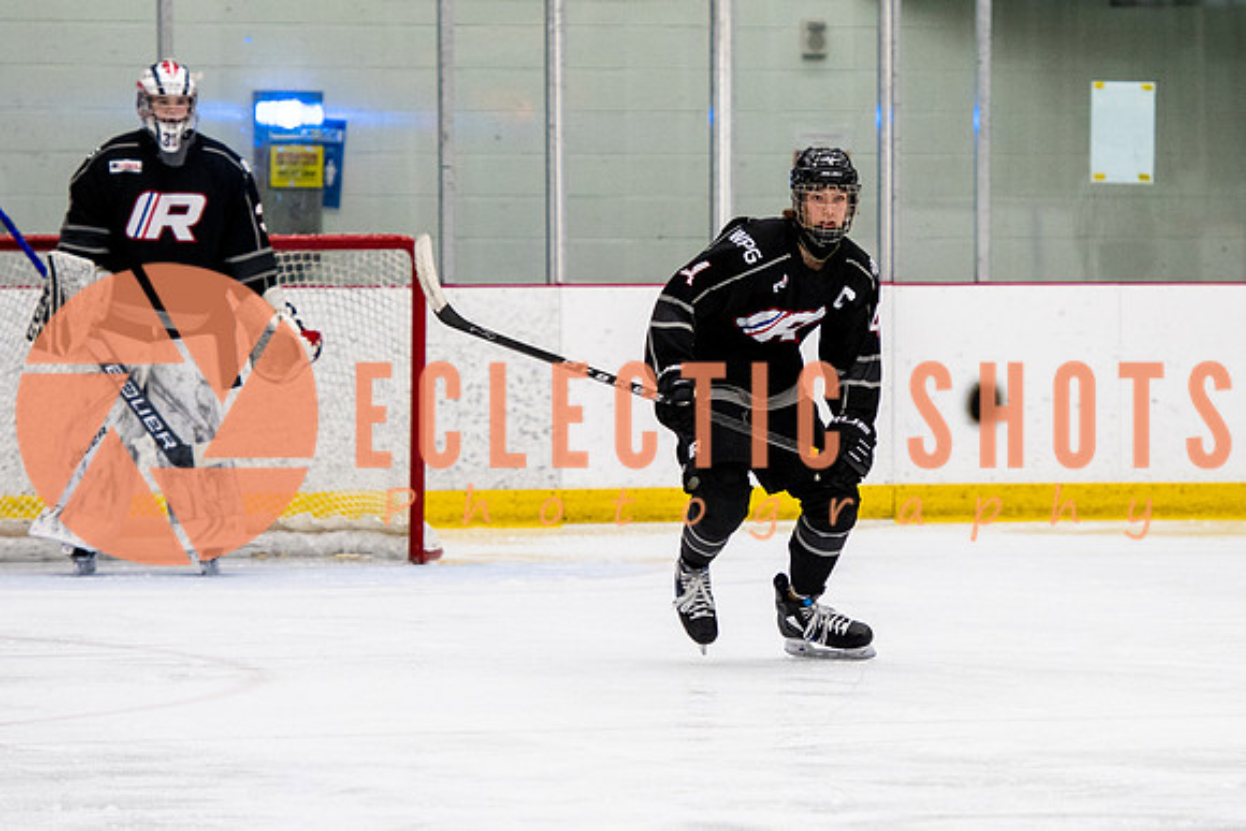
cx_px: 817
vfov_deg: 4.8
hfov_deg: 7.2
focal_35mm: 287
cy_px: 356
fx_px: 9933
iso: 1600
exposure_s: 1/640
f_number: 2.8
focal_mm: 145
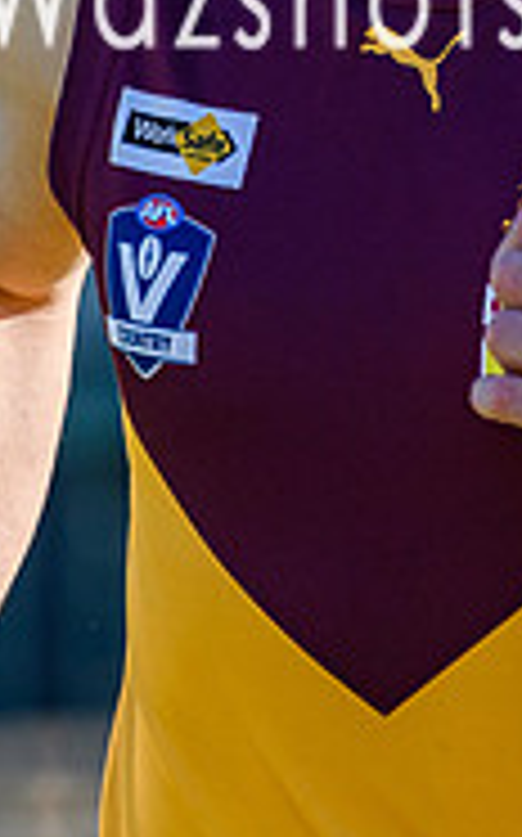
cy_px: -193
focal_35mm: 1117
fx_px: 25464
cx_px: 602
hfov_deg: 1.2
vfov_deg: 1.9
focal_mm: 170
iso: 220
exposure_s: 1/2500
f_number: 2.8
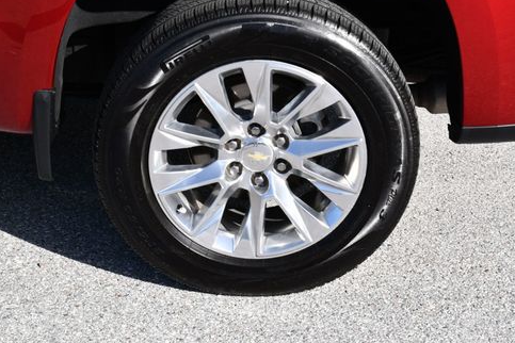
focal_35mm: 69
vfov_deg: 19.7
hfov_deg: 29.2
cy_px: 128
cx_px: 252
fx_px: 987
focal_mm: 26
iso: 160
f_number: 8
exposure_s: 1/250
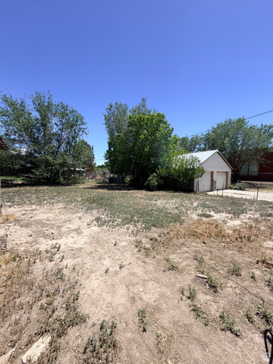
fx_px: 147
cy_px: 182
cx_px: 136
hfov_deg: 85.7
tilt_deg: -3.2
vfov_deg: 102.1
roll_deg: +0.2
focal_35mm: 14
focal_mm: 2.22
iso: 25
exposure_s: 1/770
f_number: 2.2
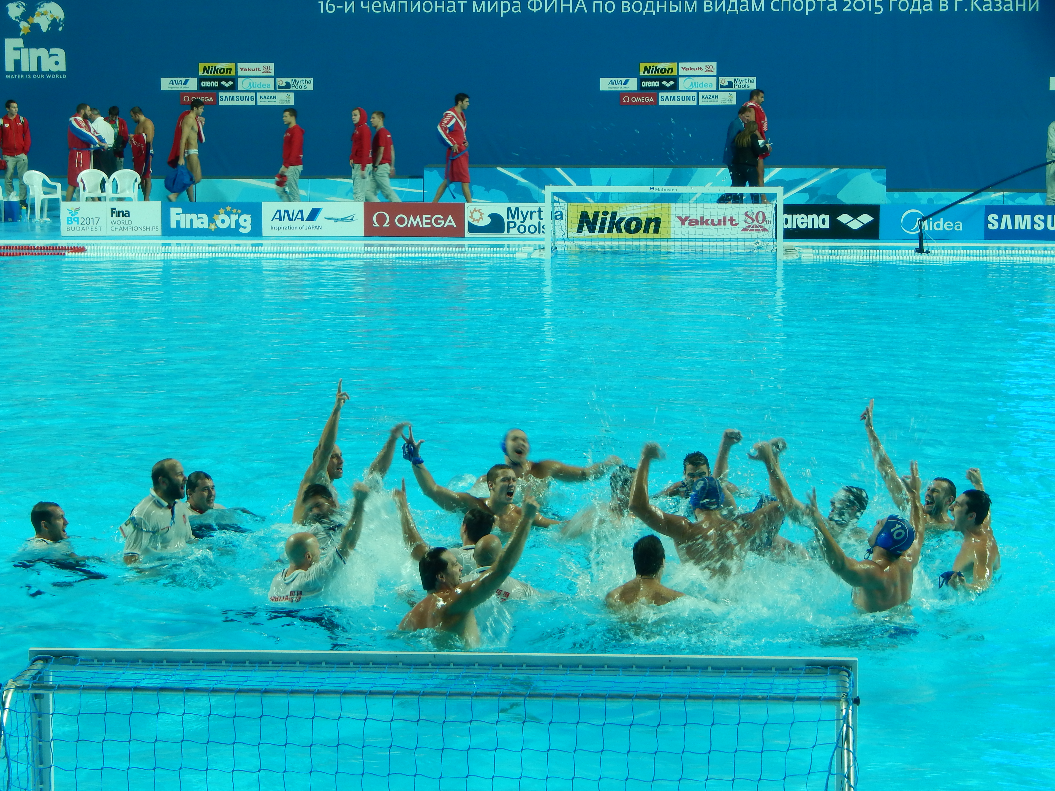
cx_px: 528
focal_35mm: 104
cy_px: 396
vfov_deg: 14.2
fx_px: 3170
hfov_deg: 18.9
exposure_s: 1/50
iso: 125
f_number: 4.5
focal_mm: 18.7
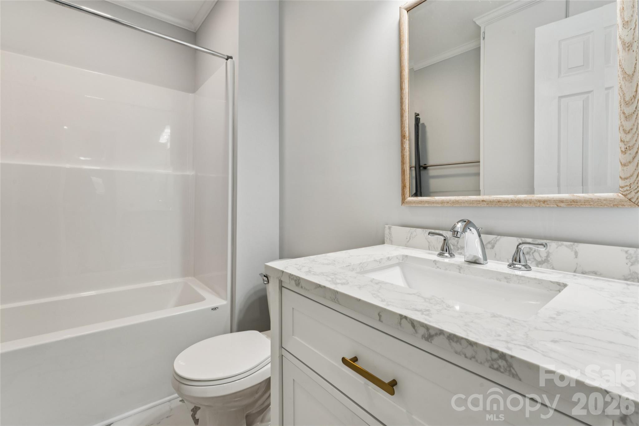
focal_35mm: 16
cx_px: 320
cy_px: 213
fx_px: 284
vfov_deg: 73.7
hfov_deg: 96.7
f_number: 13
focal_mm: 16
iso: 200
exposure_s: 1/8
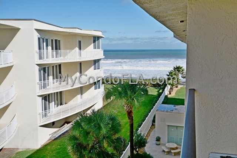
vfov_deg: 36.9
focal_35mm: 36
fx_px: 237
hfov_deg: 53.1
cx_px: 118
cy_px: 79
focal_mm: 24
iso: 100
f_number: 8
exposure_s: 1/250
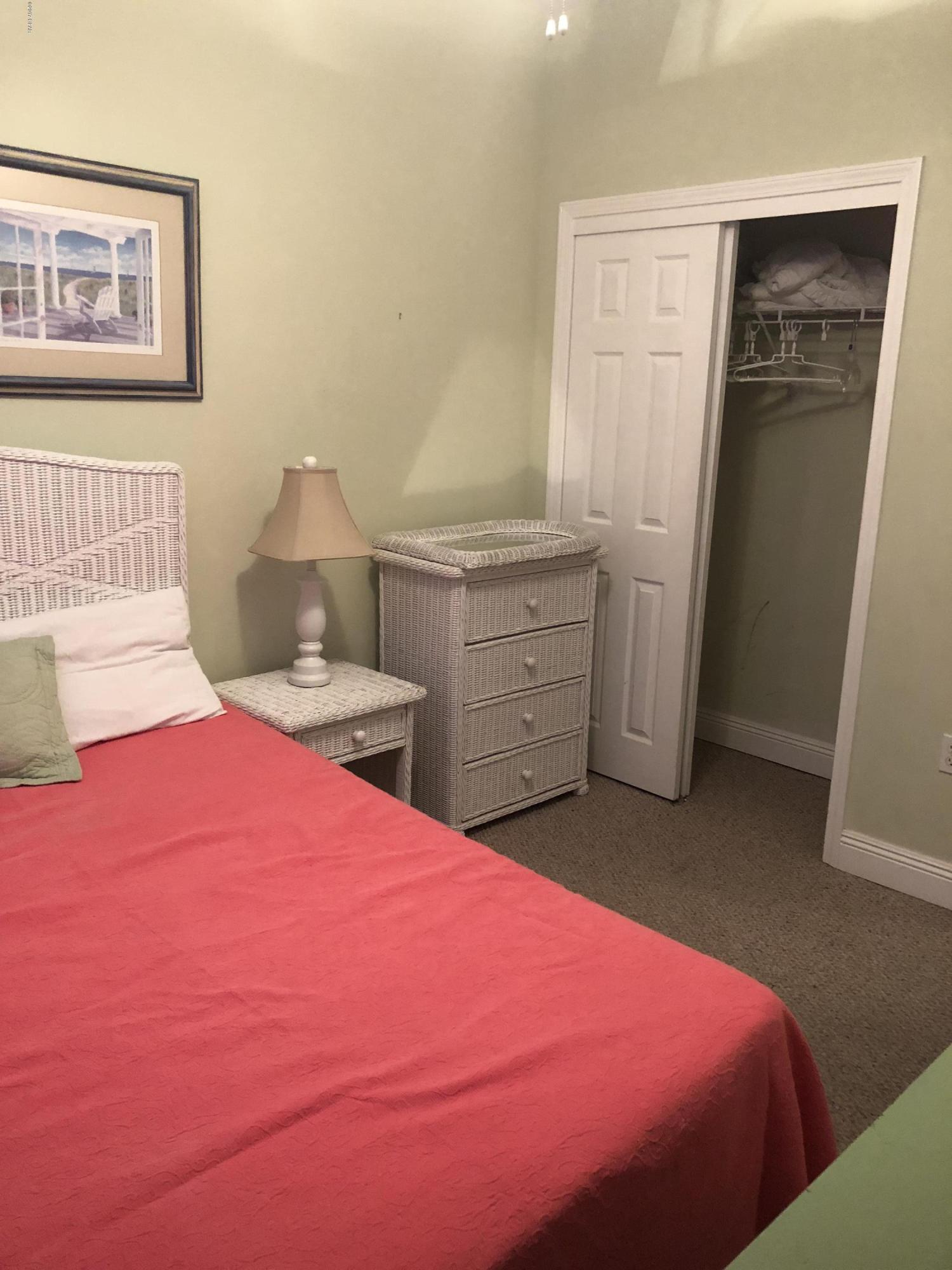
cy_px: 635
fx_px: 1063
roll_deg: -0.3
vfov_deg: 61.7
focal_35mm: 29
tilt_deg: -13.4
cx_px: 476
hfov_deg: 48.2
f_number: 1.8
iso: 100
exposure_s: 1/15
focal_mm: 3.99
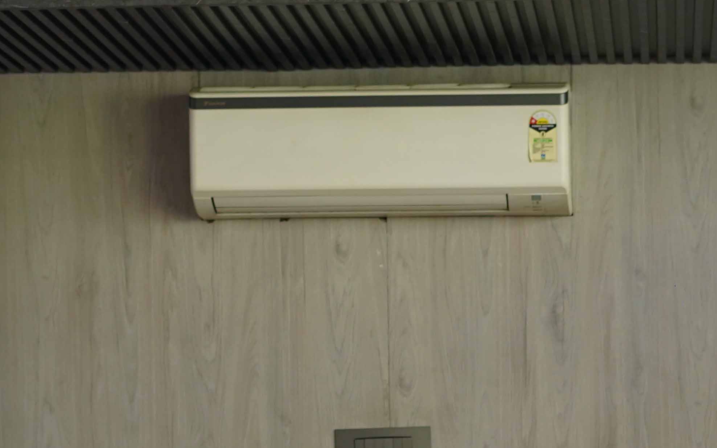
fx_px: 3029
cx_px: 584
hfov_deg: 13.4
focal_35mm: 155
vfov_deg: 8.3
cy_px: 603
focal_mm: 50
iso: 1000
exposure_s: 1/100
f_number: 2.5
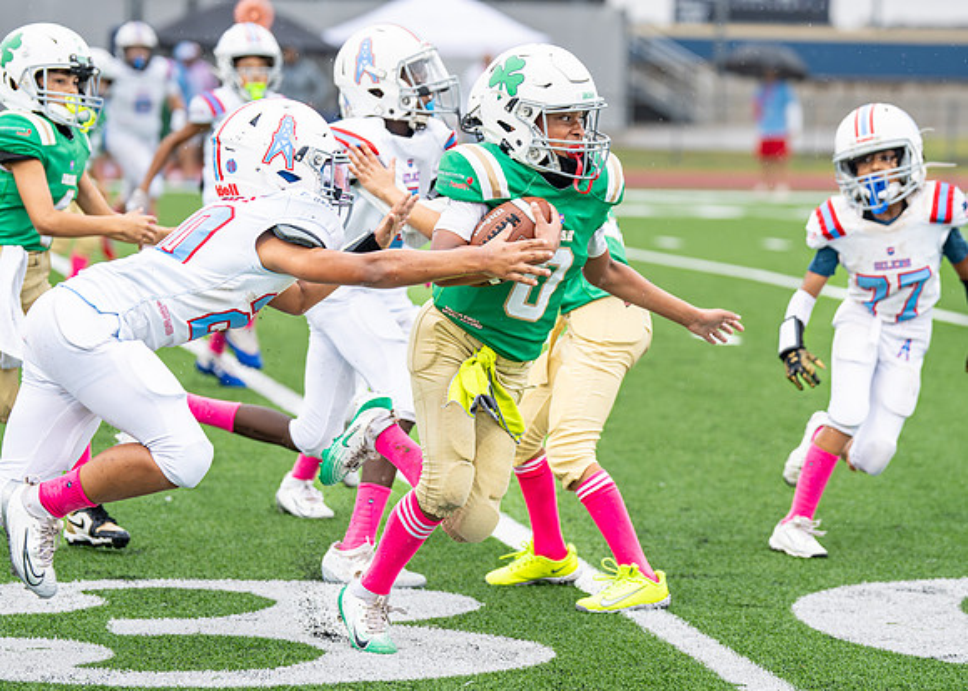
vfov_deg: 9.7
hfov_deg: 13.6
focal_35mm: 148
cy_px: 307
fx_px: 4060
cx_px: 535
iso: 500
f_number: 2.8
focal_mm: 115
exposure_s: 1/1000
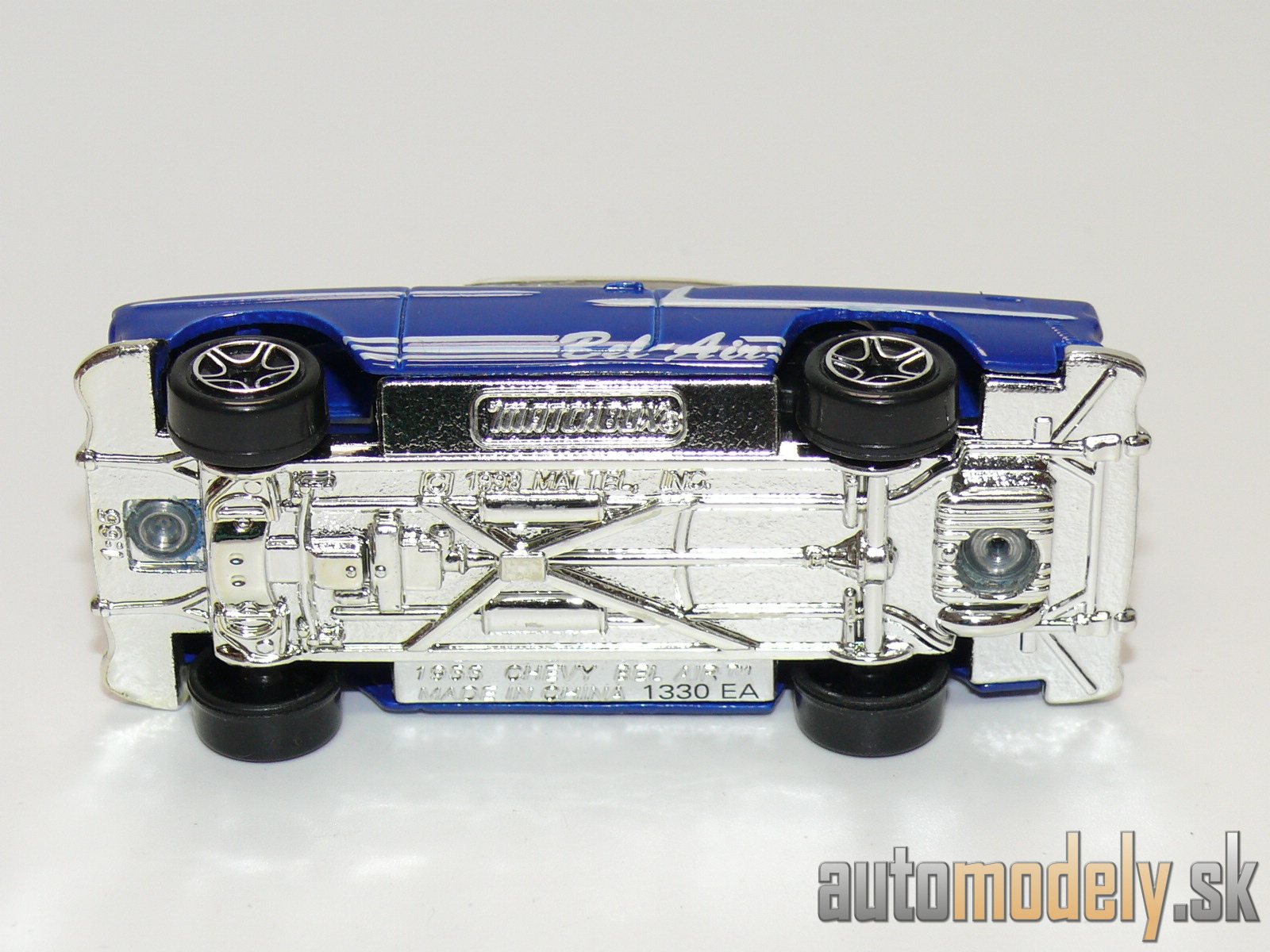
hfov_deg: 19.3
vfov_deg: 14.5
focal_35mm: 102
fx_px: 3742
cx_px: 635
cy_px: 476
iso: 100
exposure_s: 1/30
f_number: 4
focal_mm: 13.4
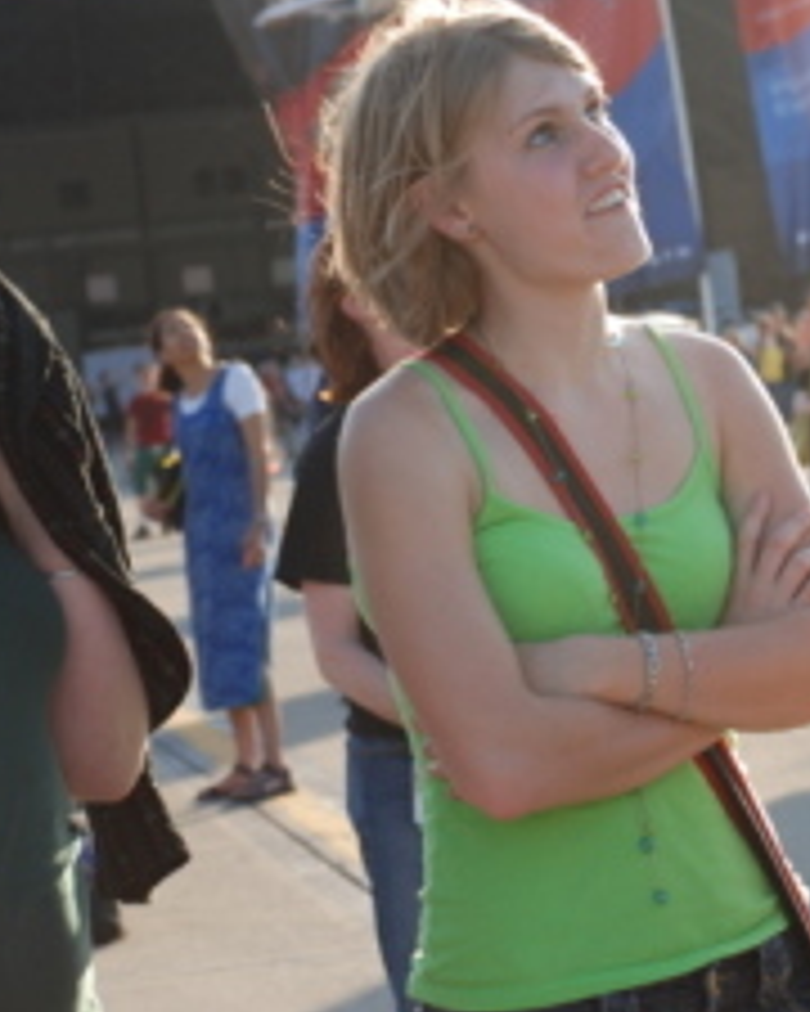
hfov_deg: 8.0
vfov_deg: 9.9
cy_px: 328
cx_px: 693
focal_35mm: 194
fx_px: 5813
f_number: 5.3
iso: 200
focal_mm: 62
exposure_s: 1/250
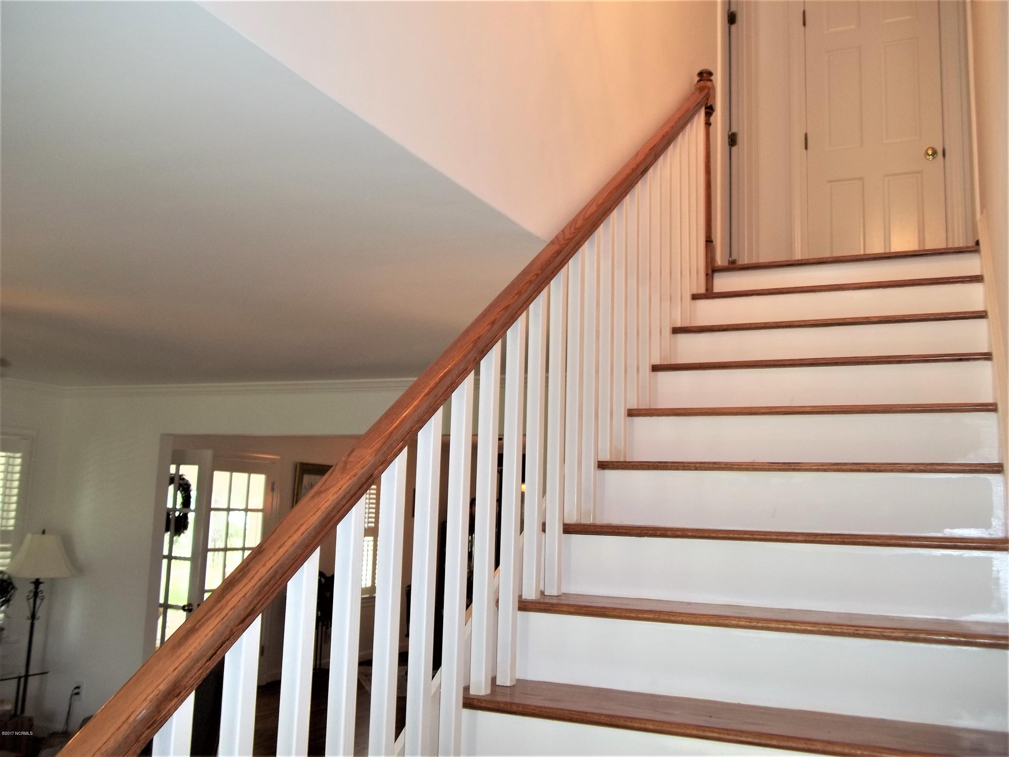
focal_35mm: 32
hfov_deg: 56.8
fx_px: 933
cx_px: 504
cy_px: 378
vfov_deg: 44.2
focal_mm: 5.7
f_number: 2.9
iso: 64
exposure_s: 1/30
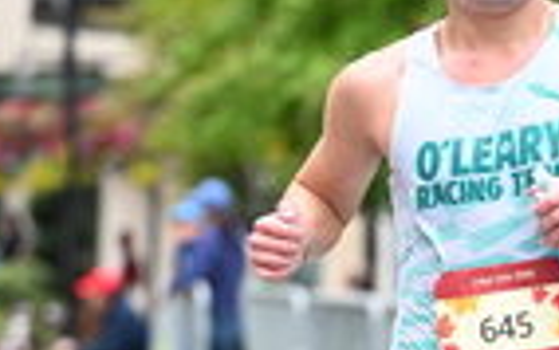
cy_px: 374
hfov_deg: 5.6
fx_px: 5656
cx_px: 537
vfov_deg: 3.5
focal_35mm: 371
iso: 1600
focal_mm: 94
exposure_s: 1/1250
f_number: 2.8
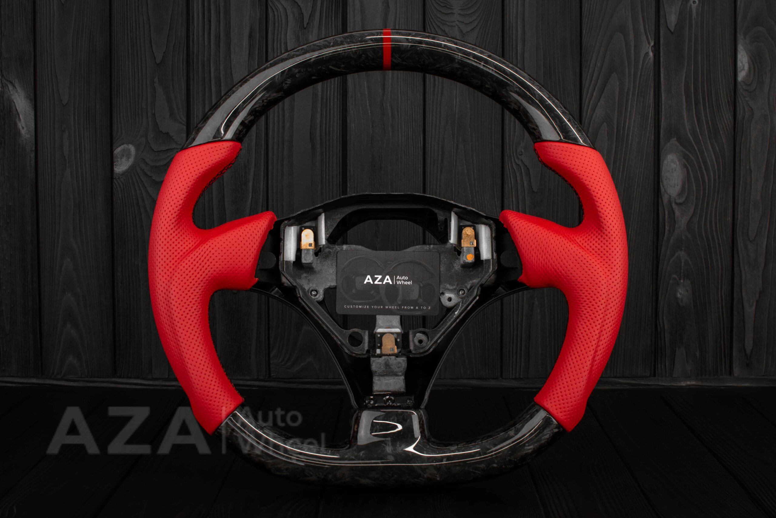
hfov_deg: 37.8
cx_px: 388
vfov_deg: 25.8
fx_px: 1132
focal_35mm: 52
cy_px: 259
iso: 500
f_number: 6.3
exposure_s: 1/125
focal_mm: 35
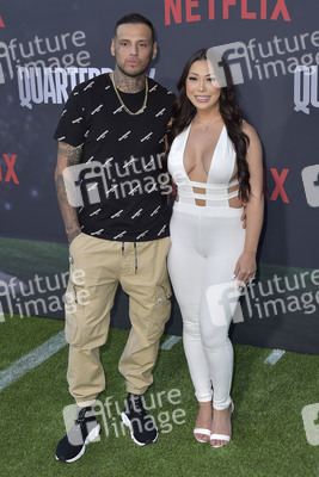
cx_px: 160
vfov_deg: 38.2
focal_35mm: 52
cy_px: 238
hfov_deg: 26.0
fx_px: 691
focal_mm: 52
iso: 320
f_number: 6.3
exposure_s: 1/250
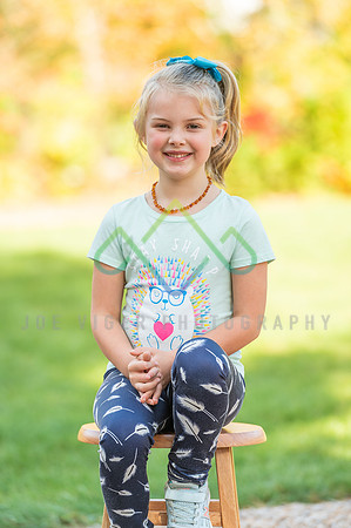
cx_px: 176
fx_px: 2932
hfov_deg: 6.9
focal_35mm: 200
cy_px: 264
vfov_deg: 10.3
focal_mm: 200
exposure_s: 1/200
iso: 100
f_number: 4.5
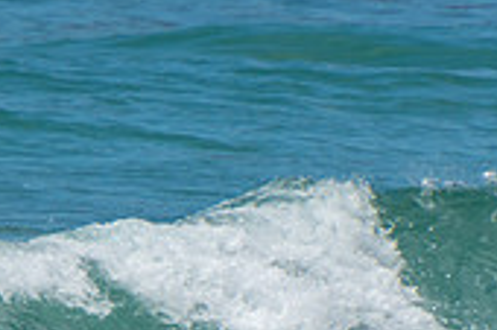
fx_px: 28301
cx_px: 333
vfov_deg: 0.7
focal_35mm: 2052
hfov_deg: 1.0
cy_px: 437
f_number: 5.6
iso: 180
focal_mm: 400
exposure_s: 1/1250
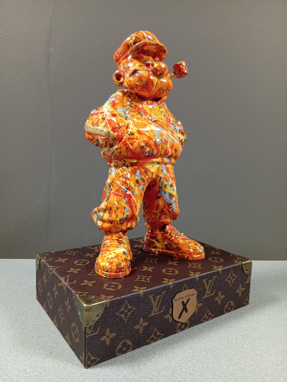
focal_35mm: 27
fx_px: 298
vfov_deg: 65.2
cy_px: 191
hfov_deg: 51.5
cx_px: 144
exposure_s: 1/33.3
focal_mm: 3.84
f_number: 1.8
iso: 464
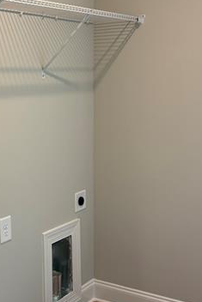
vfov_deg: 33.8
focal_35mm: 59
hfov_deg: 22.8
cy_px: 187
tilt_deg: -11.7
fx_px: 496
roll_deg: +1.6
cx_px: 49
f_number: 1.6
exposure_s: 1/60
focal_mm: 5.96
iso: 80
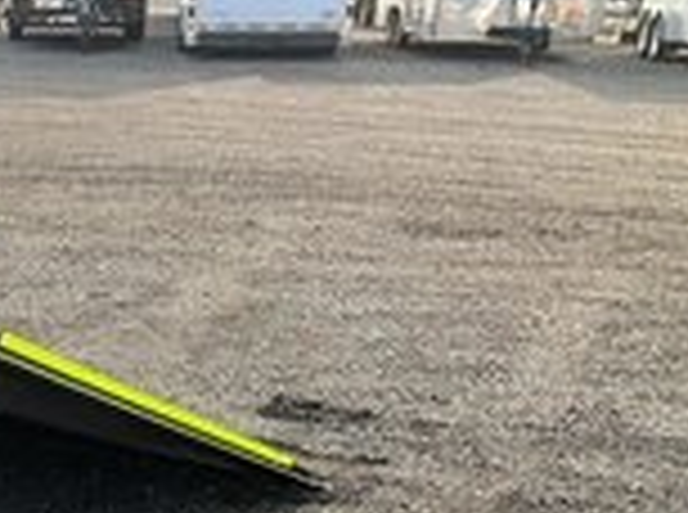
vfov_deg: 18.2
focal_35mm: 76
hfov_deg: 23.2
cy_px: 639
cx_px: -171
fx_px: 1507
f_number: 1.8
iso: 25
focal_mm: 3
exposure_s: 1/400
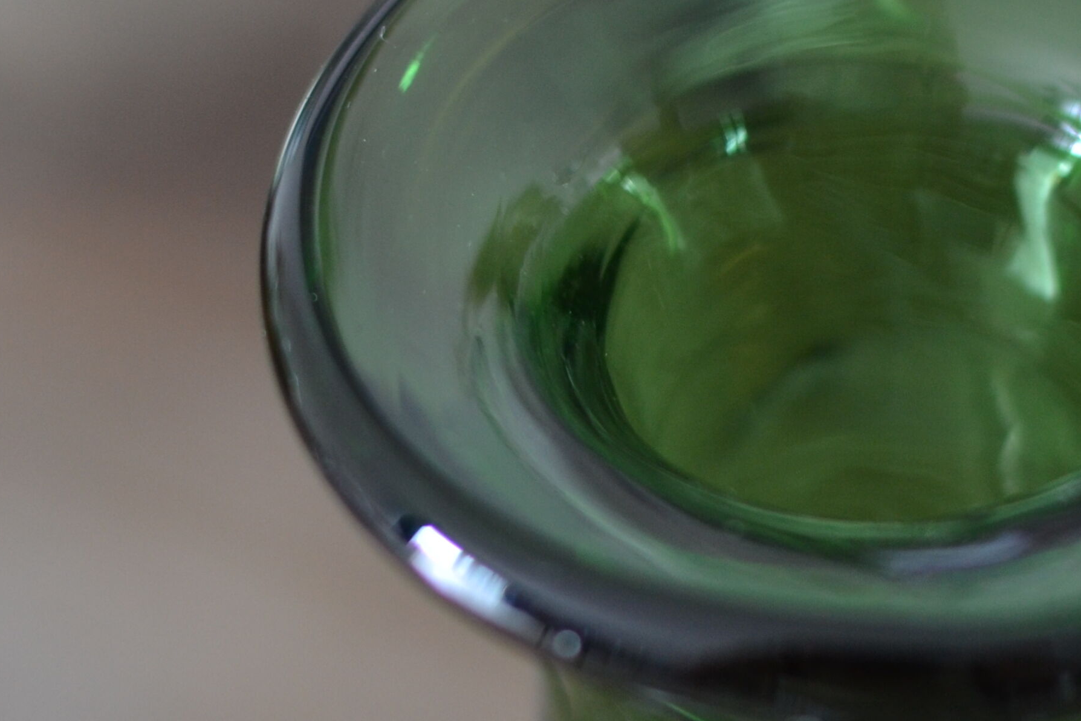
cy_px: 203
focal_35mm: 135
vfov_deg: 10.1
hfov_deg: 15.1
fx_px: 4062
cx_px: 787
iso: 400
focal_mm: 35
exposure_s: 1/60
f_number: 2.2
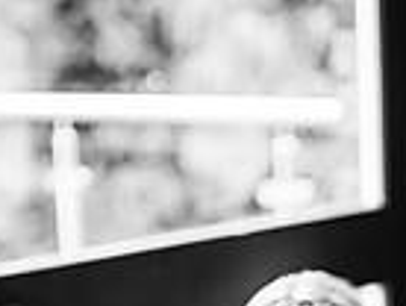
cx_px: 389
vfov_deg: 9.8
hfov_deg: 13.3
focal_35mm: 146
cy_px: 496
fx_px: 1715
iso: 1000
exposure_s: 1/250
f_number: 1.4
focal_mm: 35
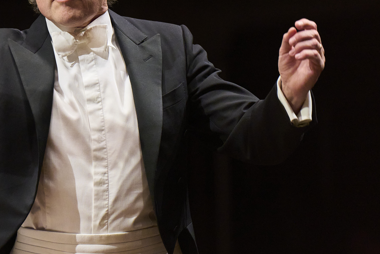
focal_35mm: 431
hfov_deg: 4.8
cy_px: 103
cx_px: 0
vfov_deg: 3.2
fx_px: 4549
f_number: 3.2
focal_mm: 200
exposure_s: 1/500
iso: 5000
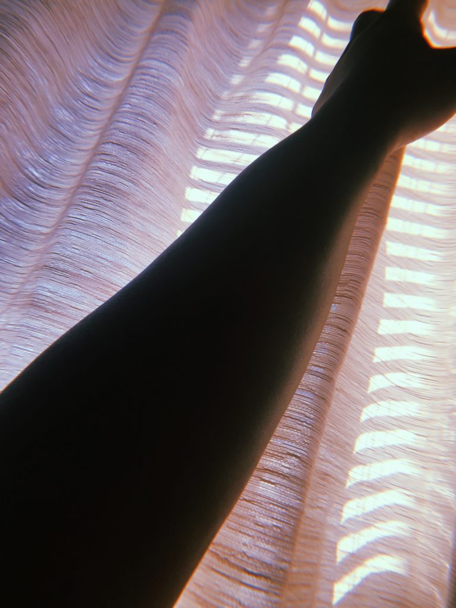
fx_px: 492
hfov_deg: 49.7
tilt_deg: +19.7
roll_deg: -17.9
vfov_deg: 63.4
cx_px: 228
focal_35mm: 28
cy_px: 304
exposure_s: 1/158
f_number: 1.8
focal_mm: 3.99
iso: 20
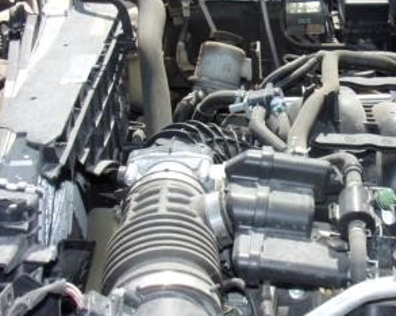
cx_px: 332
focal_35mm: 64
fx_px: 750
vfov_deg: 23.8
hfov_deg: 28.8
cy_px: 127
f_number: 3.3
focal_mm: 4.3
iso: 80
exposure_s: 1/1100
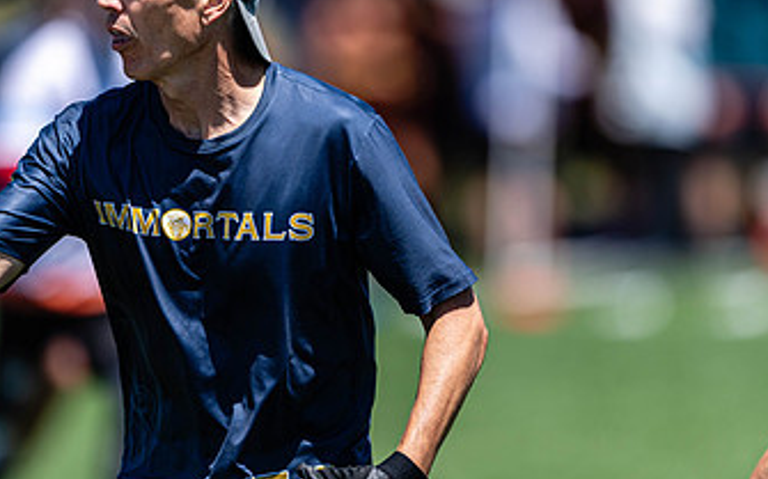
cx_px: 342
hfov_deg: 3.0
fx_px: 14790
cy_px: 233
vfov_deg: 1.9
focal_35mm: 707
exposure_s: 1/2000
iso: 100
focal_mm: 400
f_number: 2.8
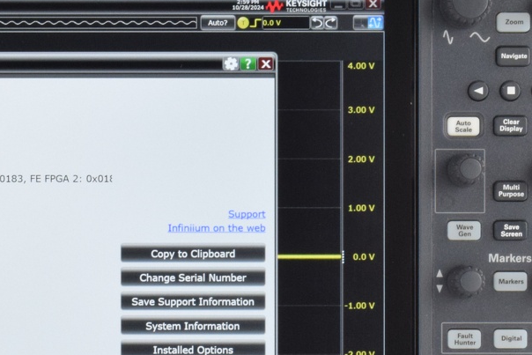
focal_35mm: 159
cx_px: 11
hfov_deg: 12.8
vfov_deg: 8.6
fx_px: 2350
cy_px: 311
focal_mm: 40
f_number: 22
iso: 1600
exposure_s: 1/30
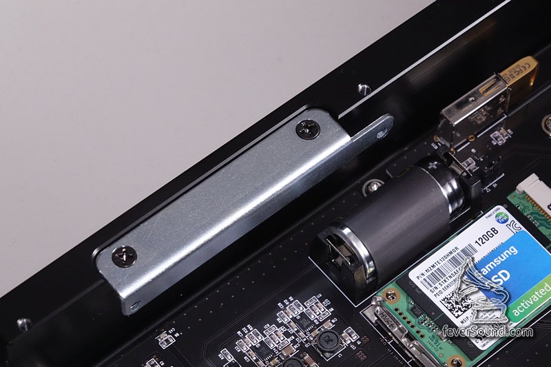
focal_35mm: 143
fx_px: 2188
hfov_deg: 14.4
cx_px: 276
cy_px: 184
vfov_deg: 9.6
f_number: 8
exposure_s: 1/200
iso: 800
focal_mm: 52.54
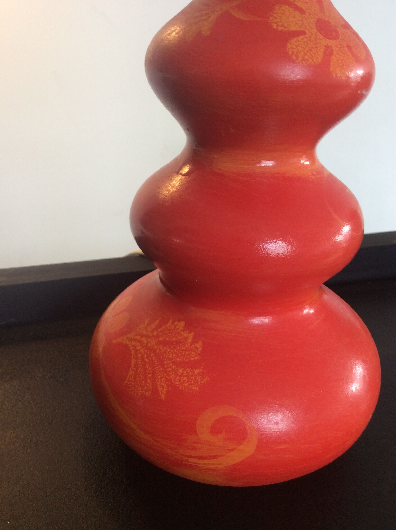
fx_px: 489
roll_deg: -1.5
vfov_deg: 56.9
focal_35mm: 32
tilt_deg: -23.0
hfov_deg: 44.1
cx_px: 198
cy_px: 265
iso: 40
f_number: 2.4
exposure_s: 1/25
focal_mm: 3.3
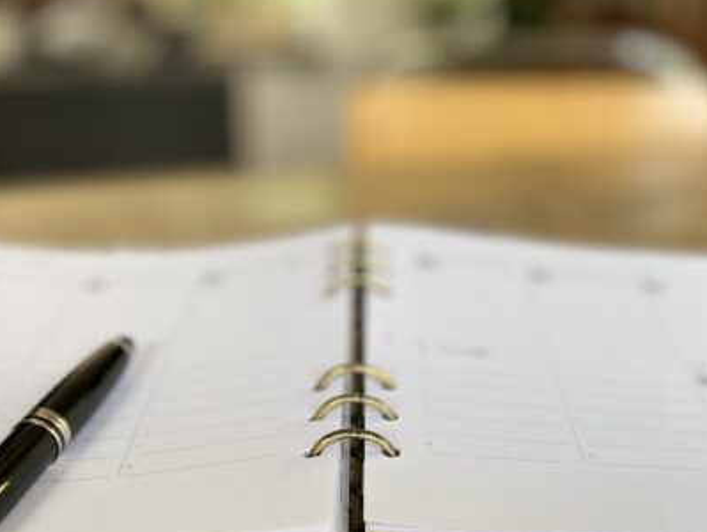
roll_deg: -0.9
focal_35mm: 50
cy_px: 473
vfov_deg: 28.1
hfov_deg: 38.0
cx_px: 418
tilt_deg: -22.2
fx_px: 1022
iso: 100
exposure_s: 1/121
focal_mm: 4.25
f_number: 1.8
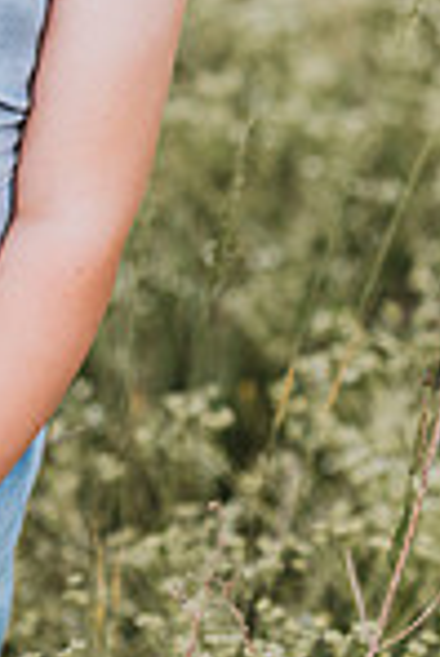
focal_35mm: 258
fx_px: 4719
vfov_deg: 7.9
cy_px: -160
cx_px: -160
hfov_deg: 5.3
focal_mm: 85
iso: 200
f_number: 2.5
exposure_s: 1/320
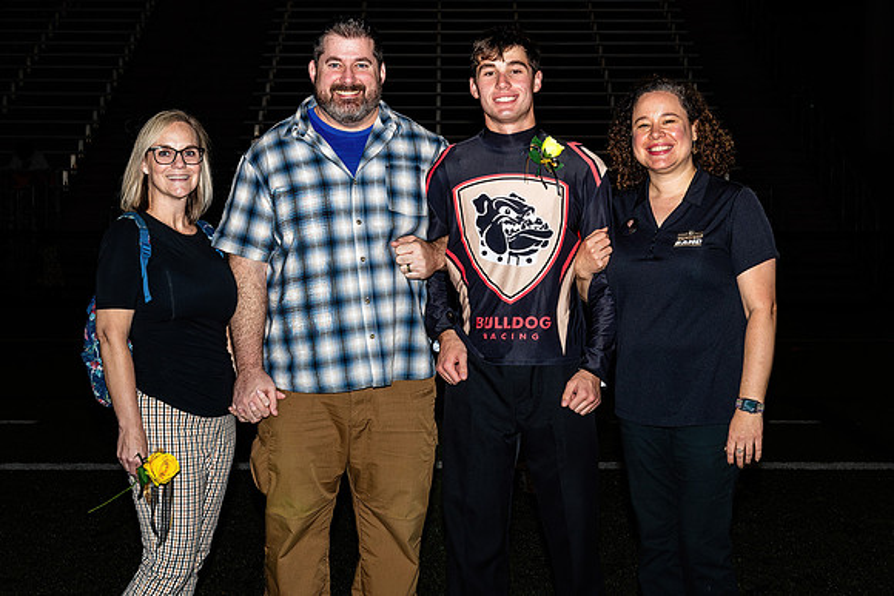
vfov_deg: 18.8
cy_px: 320
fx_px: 1803
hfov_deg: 27.8
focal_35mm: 73
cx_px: 471
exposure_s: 1/200
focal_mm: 38
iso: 320
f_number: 5
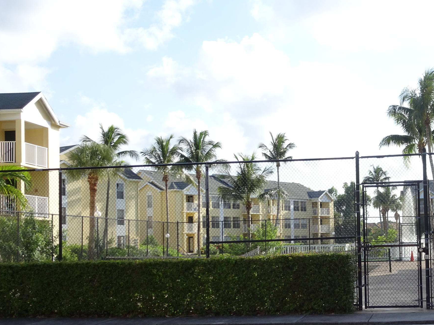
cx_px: 333
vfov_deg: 25.1
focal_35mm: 58
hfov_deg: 32.5
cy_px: 217
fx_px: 727
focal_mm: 5.79
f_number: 4
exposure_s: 1/400
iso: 80
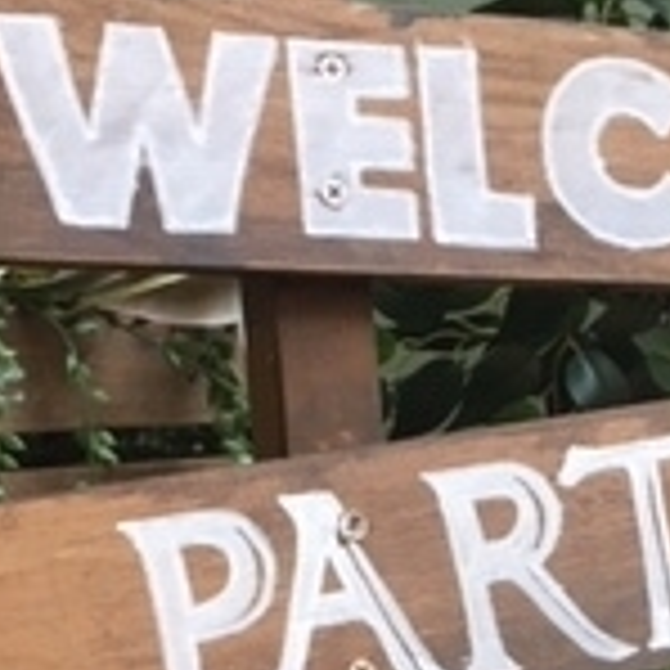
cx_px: 666
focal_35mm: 110
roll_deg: -0.8
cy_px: 683
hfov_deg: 15.6
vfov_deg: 15.5
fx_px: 2409
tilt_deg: -6.5
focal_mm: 4.15
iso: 50
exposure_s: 1/30
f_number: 2.2
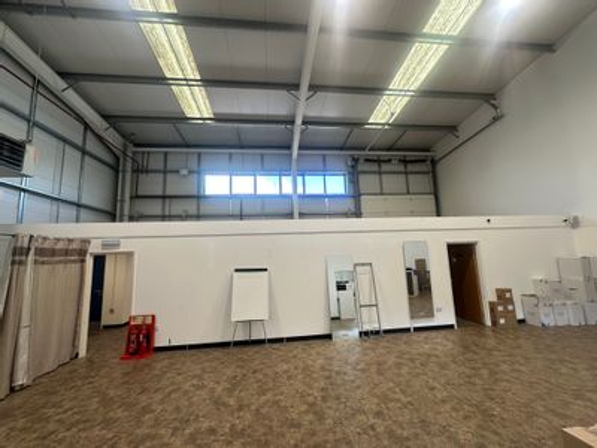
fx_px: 241
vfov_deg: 85.7
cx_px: 298
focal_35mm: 14
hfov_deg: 102.1
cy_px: 224
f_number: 2.2
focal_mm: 2.22
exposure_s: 1/100
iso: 50
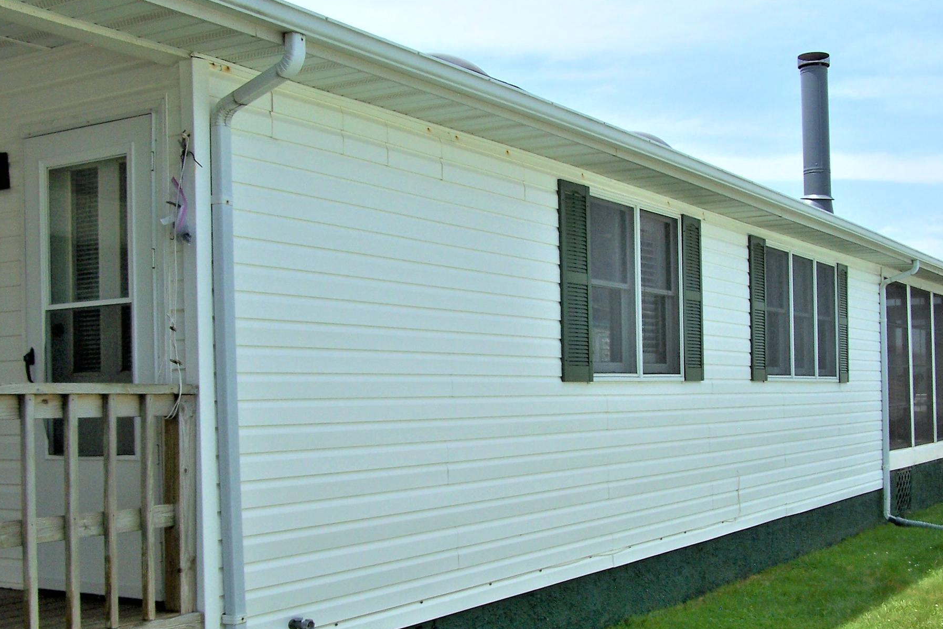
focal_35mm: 45
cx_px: 533
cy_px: 375
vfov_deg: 29.8
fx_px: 1179
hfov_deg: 43.5
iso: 80
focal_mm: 6.3
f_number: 5.6
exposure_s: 1/500
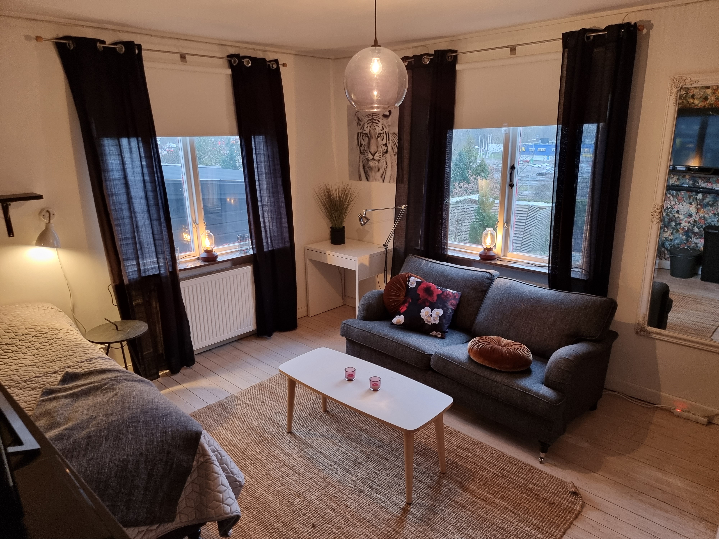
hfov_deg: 71.6
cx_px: 360
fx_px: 498
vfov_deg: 56.8
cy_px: 270
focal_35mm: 24
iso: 320
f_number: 1.8
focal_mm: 6.7
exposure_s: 1/50
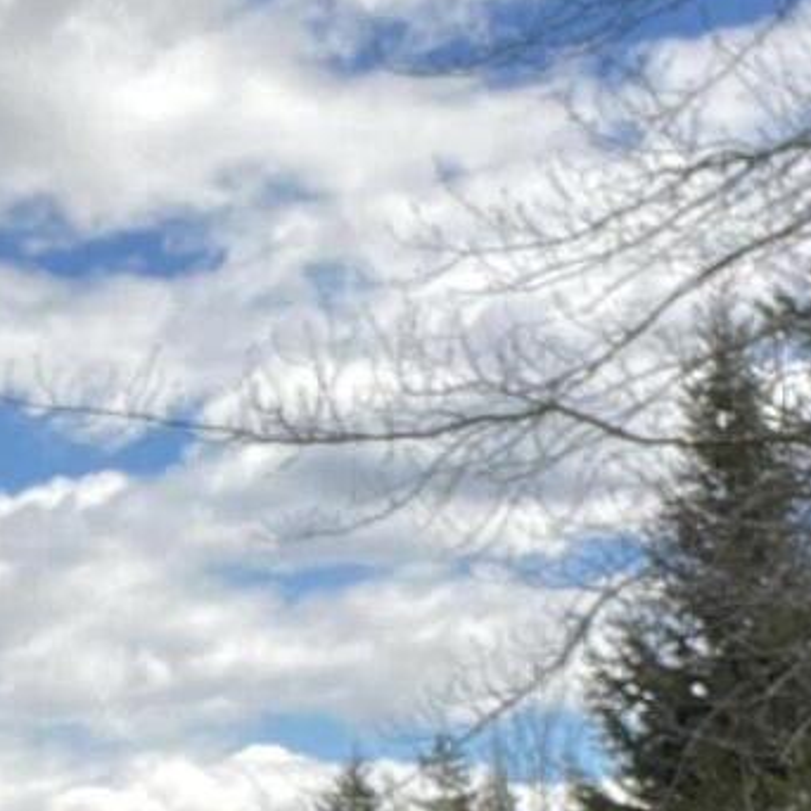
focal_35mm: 119
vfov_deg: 14.3
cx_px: 33
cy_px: 885
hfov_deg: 14.5
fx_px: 3154
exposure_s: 1/306
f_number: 2.2
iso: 32
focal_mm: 2.71
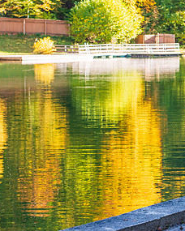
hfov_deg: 10.0
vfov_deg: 12.6
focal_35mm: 153
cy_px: 84
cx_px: 217
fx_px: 1047
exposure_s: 1/125
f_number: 8
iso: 320
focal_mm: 80
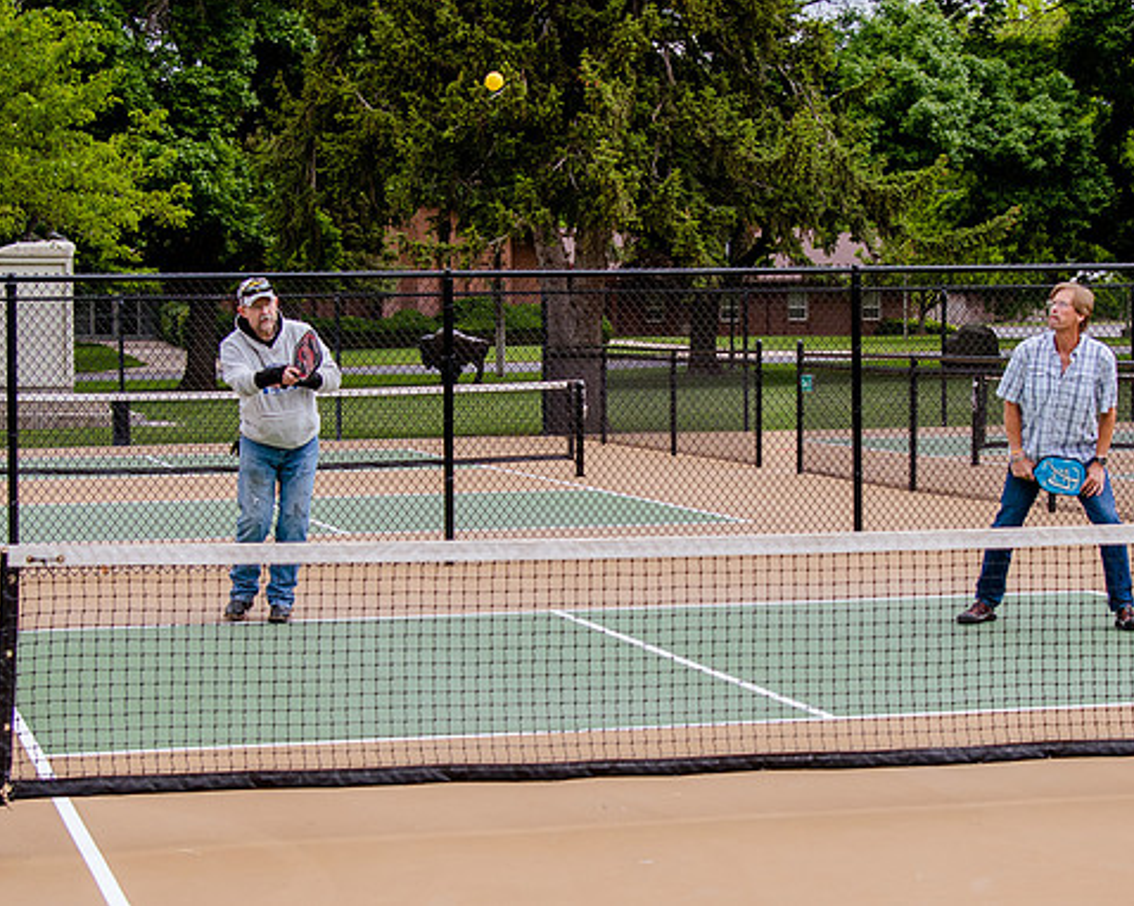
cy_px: 485
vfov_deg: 17.4
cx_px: 631
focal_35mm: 88
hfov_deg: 21.7
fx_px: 2952
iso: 200
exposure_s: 1/640
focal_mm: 34
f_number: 5
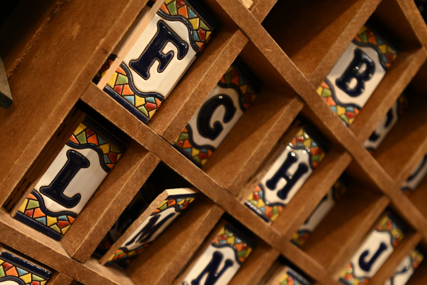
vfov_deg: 28.9
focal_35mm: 46
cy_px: 210
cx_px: 155
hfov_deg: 42.3
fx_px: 546
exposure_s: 1/400
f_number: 2.8
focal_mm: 28
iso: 800
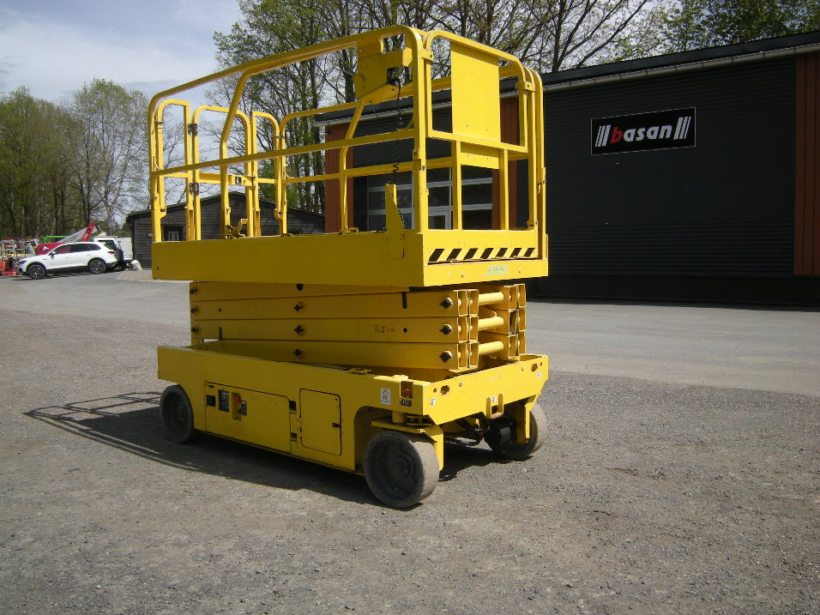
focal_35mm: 30
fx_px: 711
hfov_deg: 59.9
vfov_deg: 46.8
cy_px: 305
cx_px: 384
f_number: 5.6
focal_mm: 4.7
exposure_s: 1/337
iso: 64
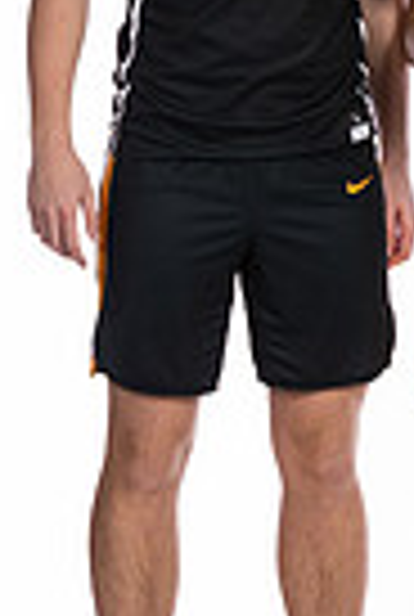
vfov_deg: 6.0
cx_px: 580
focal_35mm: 344
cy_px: 171
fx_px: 5904
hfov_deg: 4.0
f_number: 5.6
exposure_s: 1/100
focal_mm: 70
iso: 100
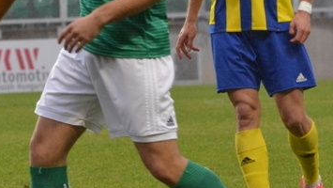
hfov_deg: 3.6
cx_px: 153
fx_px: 5247
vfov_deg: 2.0
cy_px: 7
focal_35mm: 594
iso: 800
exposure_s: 1/250
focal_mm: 112
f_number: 6.3
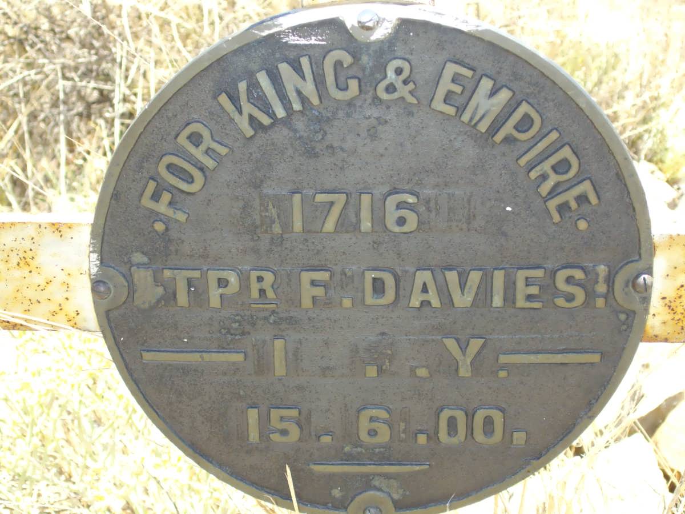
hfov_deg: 27.8
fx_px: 1385
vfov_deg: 21.0
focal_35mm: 70
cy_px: 257
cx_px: 342
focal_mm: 11.3
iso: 160
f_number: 3.8
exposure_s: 1/320
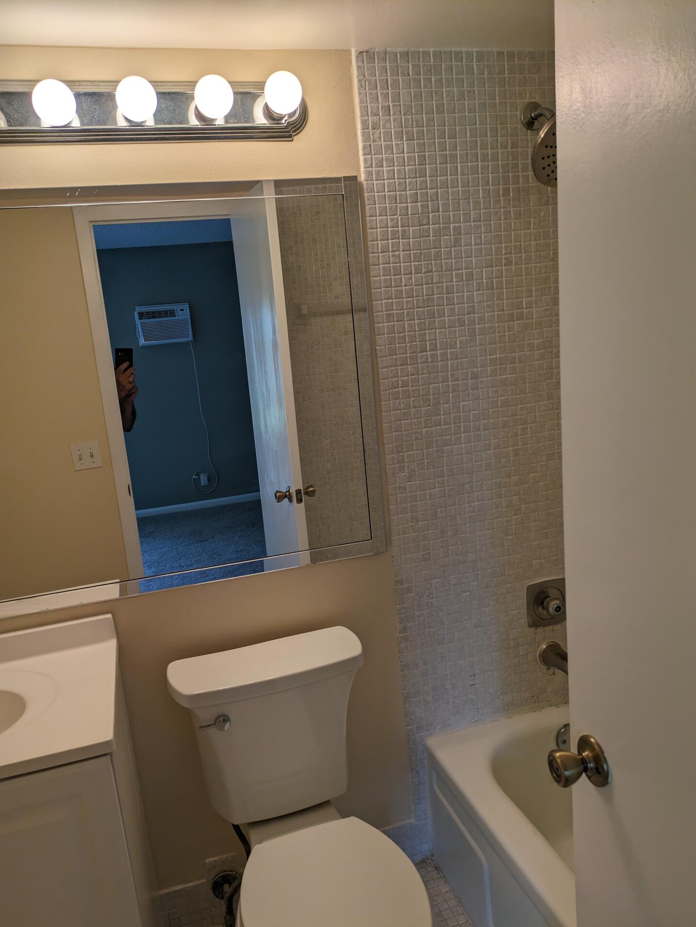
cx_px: 341
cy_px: 482
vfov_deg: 67.3
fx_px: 697
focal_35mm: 26
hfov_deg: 53.1
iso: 41
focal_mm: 5.43
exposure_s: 1/249
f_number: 1.89
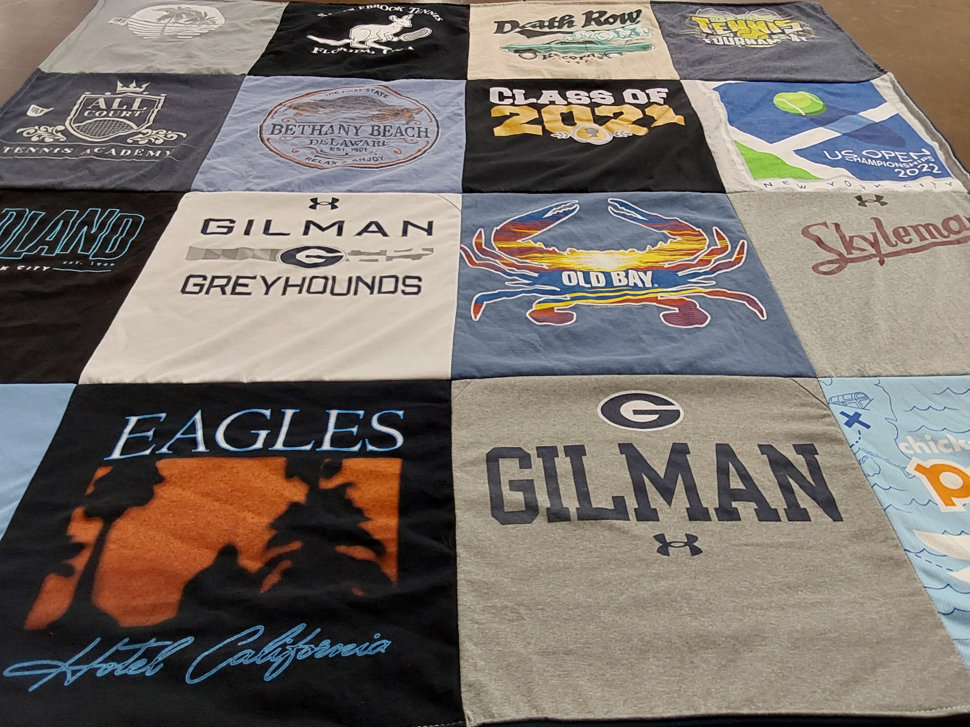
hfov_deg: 63.4
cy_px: 364
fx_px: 785
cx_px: 485
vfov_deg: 49.7
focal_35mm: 28
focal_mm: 2.91
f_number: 1.9
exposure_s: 1/60
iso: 100
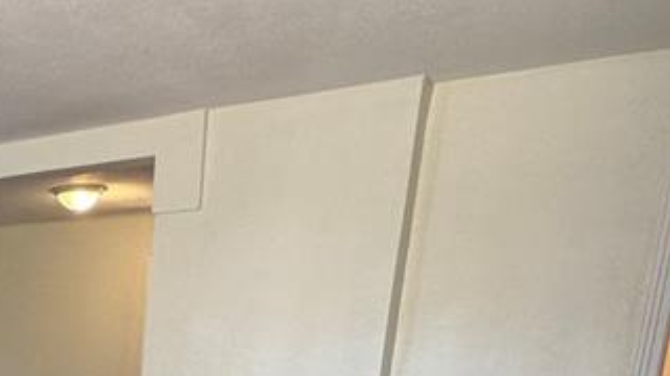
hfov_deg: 33.5
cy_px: 534
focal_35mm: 49
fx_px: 870
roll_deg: -1.2
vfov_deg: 21.3
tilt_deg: -12.8
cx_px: -149
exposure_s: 1/99
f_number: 2.2
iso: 200
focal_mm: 2.22
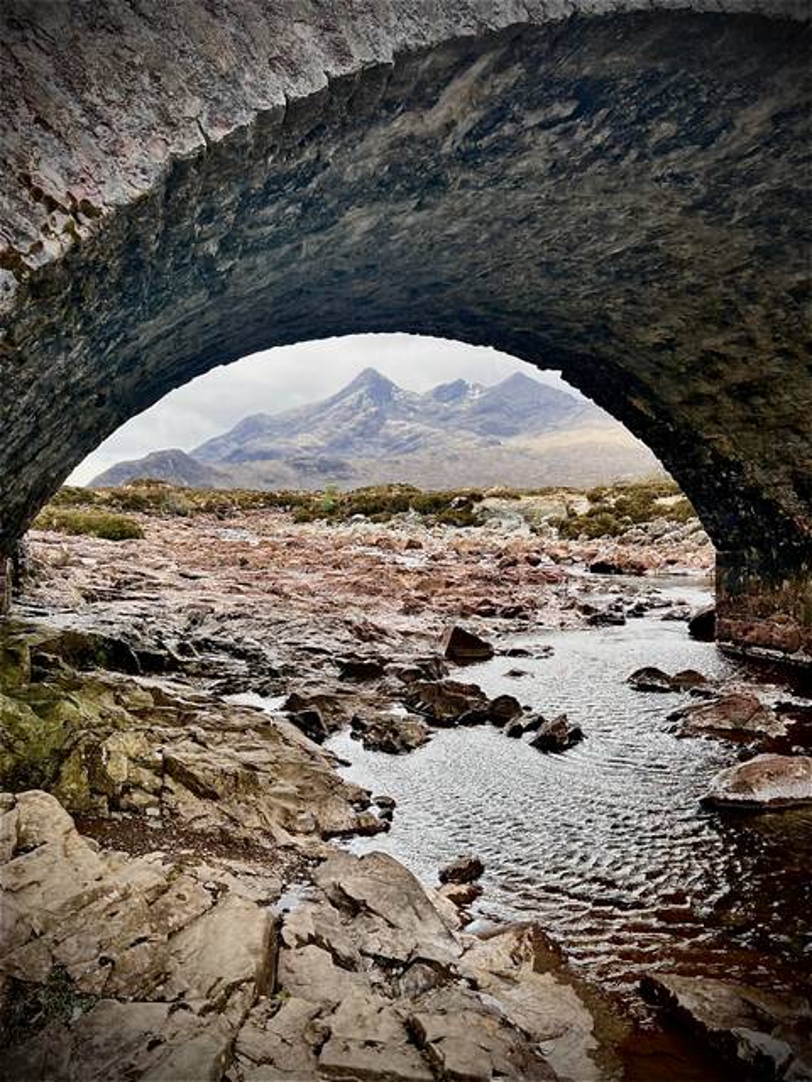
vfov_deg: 67.3
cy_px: 541
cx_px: 406
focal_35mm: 26
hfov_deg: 53.1
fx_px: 813
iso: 50
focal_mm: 5.7
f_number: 1.5
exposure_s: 1/581
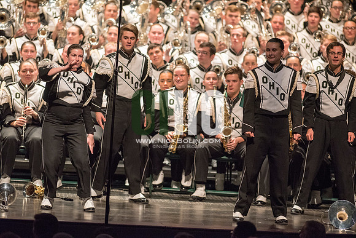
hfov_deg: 6.9
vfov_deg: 4.6
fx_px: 2967
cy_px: 119
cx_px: 178
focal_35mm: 300
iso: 4000
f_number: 2.8
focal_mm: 300
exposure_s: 1/500
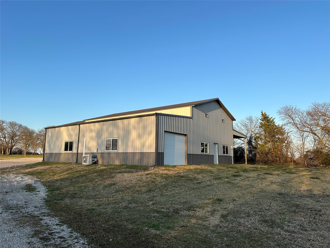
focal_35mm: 24
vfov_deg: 56.8
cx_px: 165
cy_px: 124
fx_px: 229
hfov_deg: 71.6
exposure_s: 1/1812
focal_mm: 6.86
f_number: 1.78
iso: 80
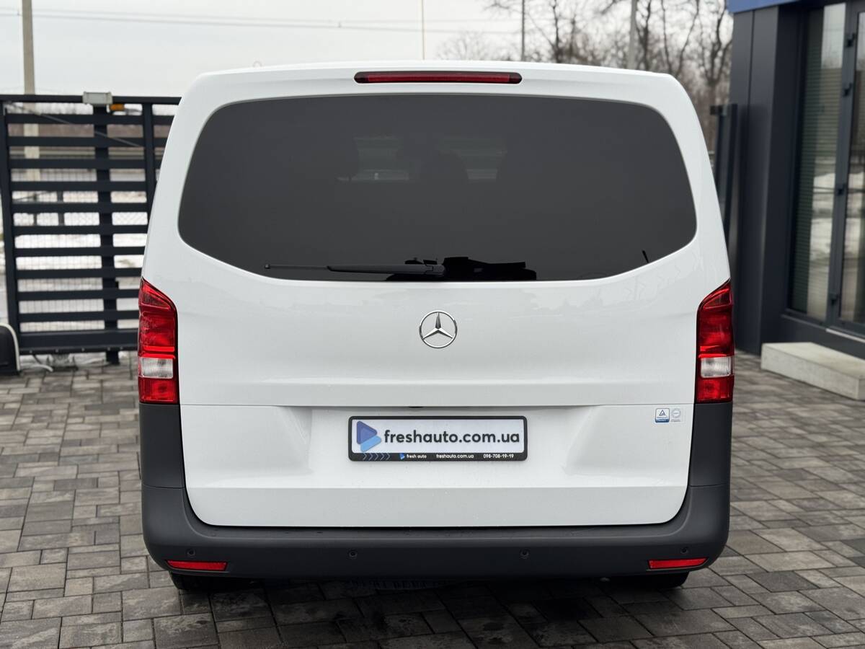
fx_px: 1199
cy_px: 324
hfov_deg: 39.7
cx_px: 432
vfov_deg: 30.3
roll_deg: +0.0
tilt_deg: -8.4
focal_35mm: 48
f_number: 1.78
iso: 64
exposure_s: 1/540
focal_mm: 6.76
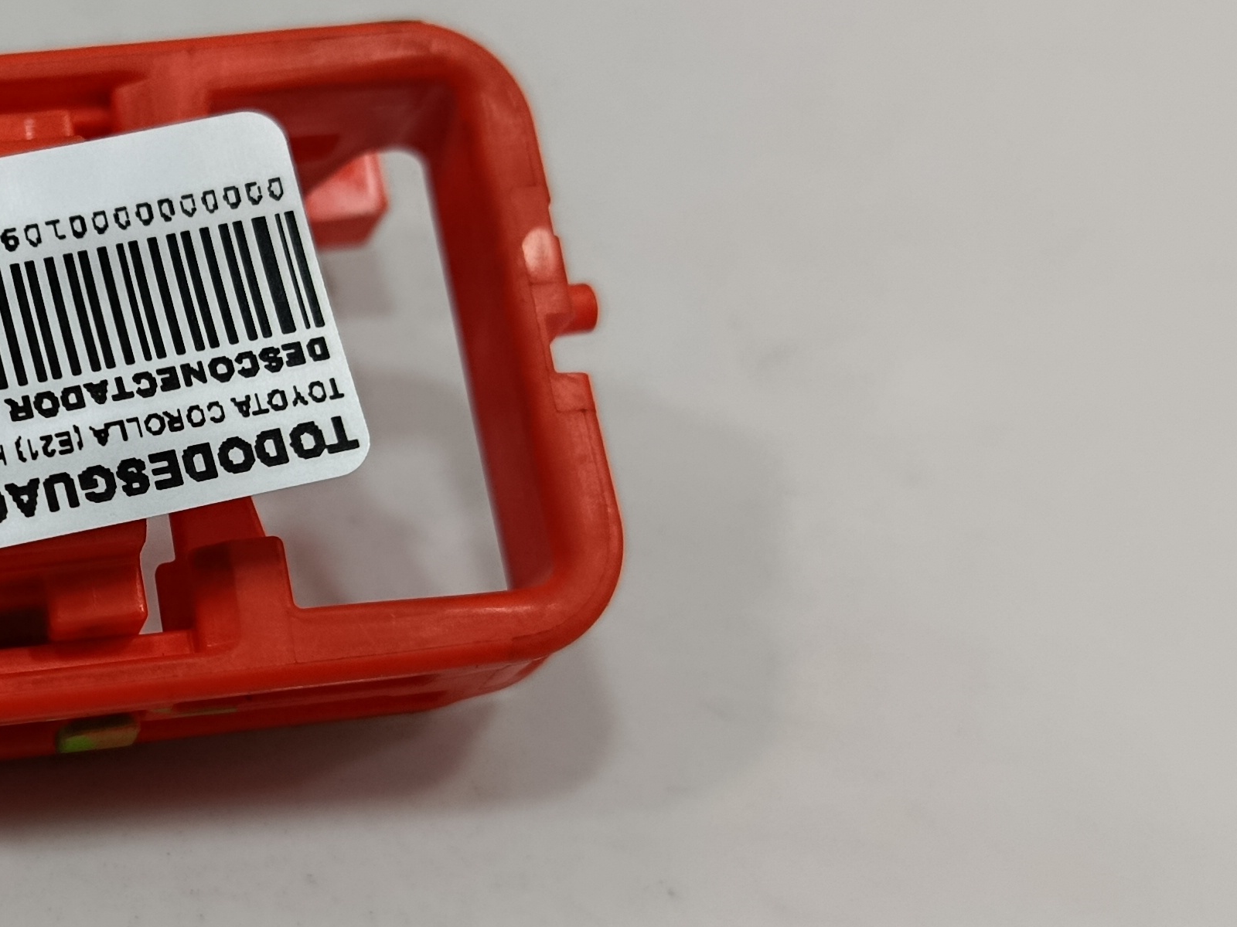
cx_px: 67
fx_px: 2144
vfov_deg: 24.4
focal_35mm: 60
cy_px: 465
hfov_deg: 30.4
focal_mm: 5.24
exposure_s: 1/100
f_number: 1.7
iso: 708
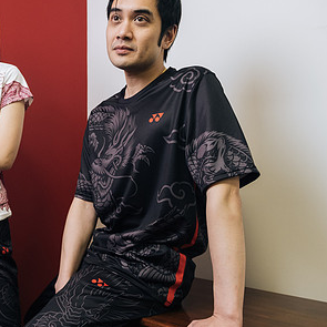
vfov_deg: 40.9
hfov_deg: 38.6
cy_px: 165
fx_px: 438
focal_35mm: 41
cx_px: 44
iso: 1000
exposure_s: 1/125
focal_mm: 16
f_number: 3.2
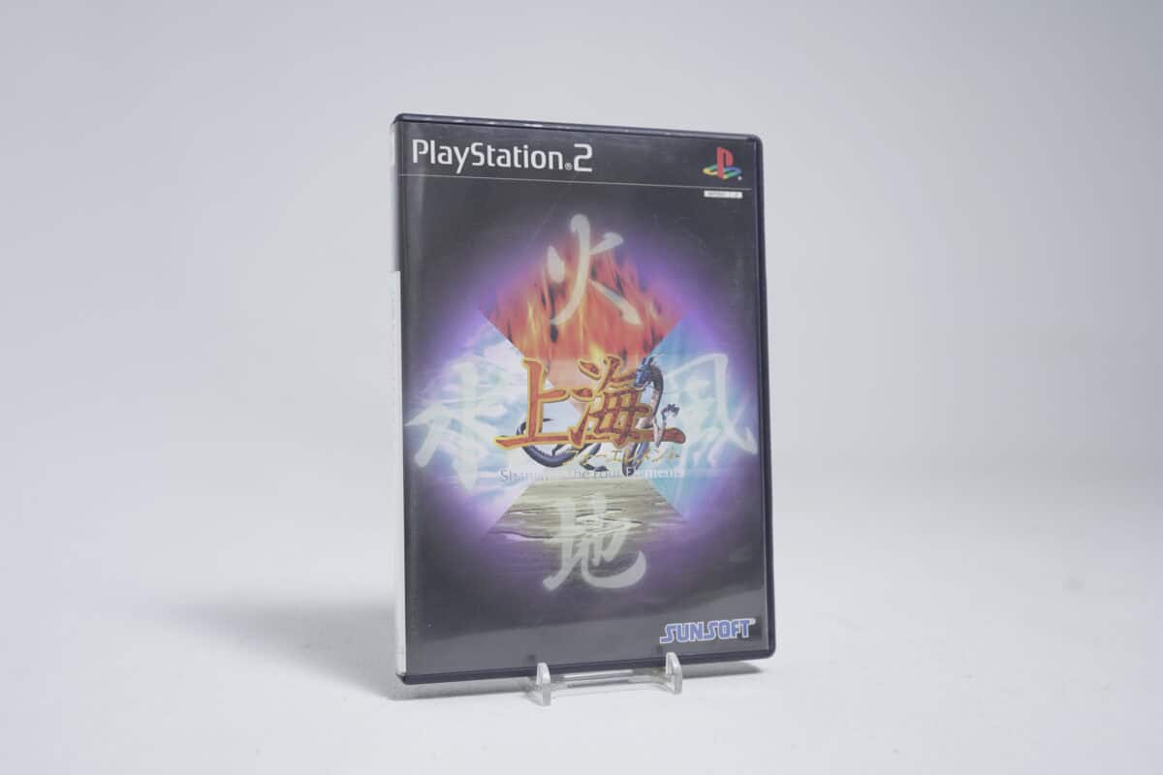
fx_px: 1163
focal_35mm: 36
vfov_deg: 36.9
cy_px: 388
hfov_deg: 53.1
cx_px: 582
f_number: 4.5
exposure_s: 1/8
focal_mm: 36
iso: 100
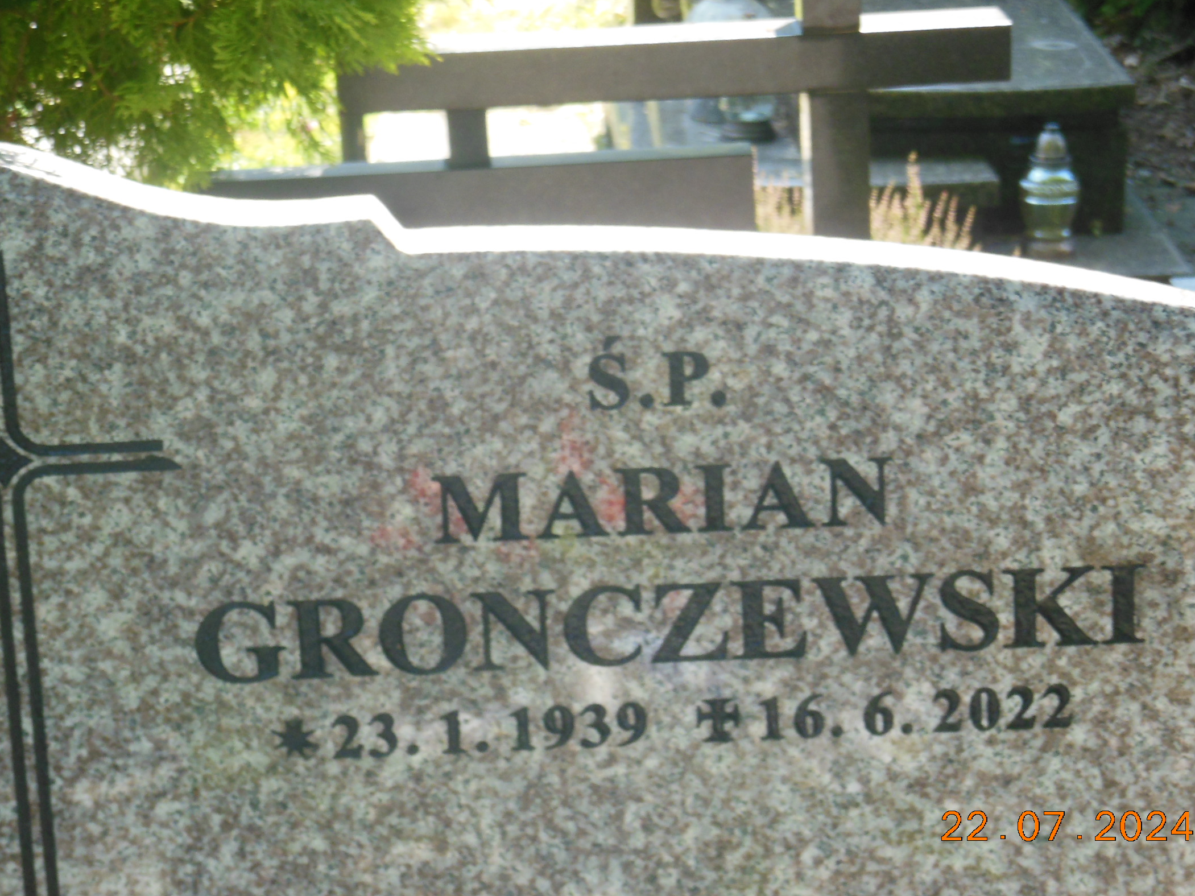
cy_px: 437
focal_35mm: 106
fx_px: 3659
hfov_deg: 18.6
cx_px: 599
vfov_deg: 14.0
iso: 320
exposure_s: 1/250
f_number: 4.7
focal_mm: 17.5
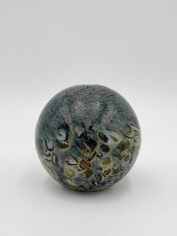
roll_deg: -1.4
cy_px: 118
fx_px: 164
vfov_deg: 71.6
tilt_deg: -14.3
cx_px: 88
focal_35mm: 24
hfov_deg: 56.8
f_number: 1.78
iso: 160
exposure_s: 1/263
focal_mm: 6.76
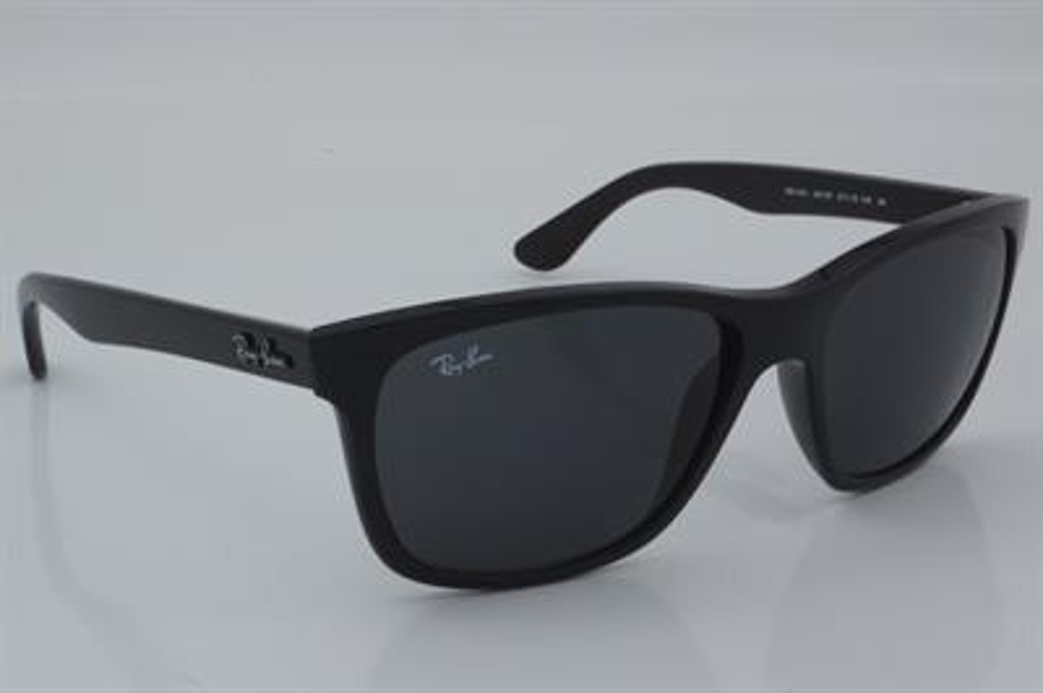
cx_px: 522
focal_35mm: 75
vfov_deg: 18.2
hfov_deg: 27.0
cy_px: 346
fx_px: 2171
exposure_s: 1/4
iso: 100
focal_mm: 50
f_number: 32
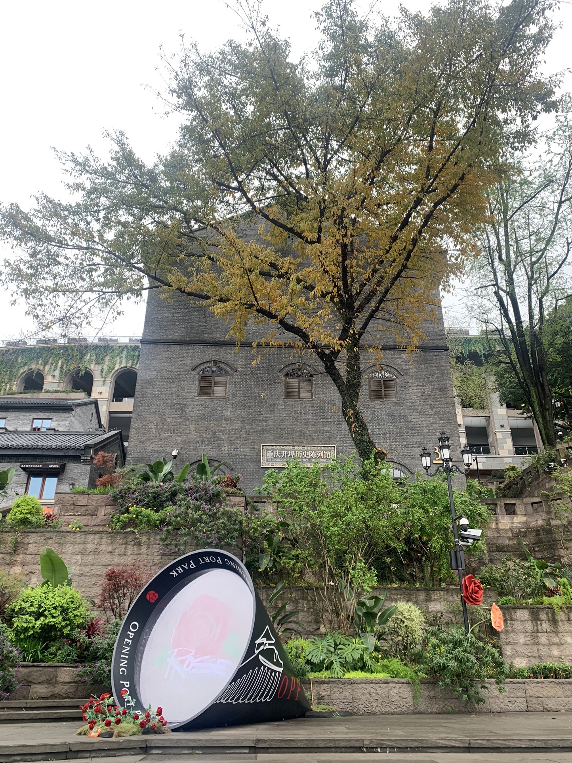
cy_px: 372
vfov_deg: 65.3
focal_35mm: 27
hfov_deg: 51.3
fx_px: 595
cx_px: 296
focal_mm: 4.25
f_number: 1.8
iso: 50
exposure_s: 1/121
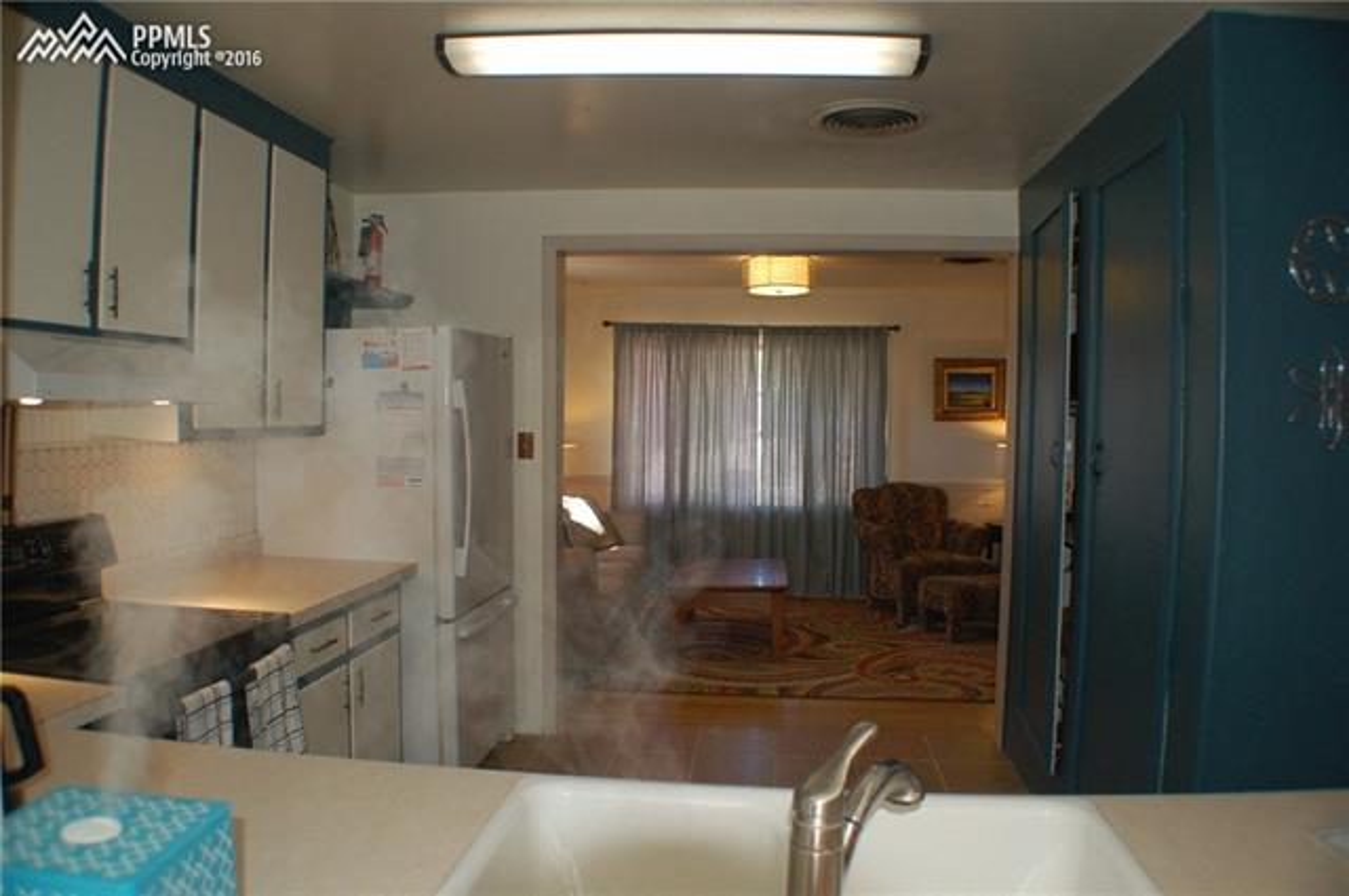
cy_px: 448
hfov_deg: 53.2
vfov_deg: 36.8
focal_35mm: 36
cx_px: 674
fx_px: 1347
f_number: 4.2
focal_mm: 24
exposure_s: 1/60
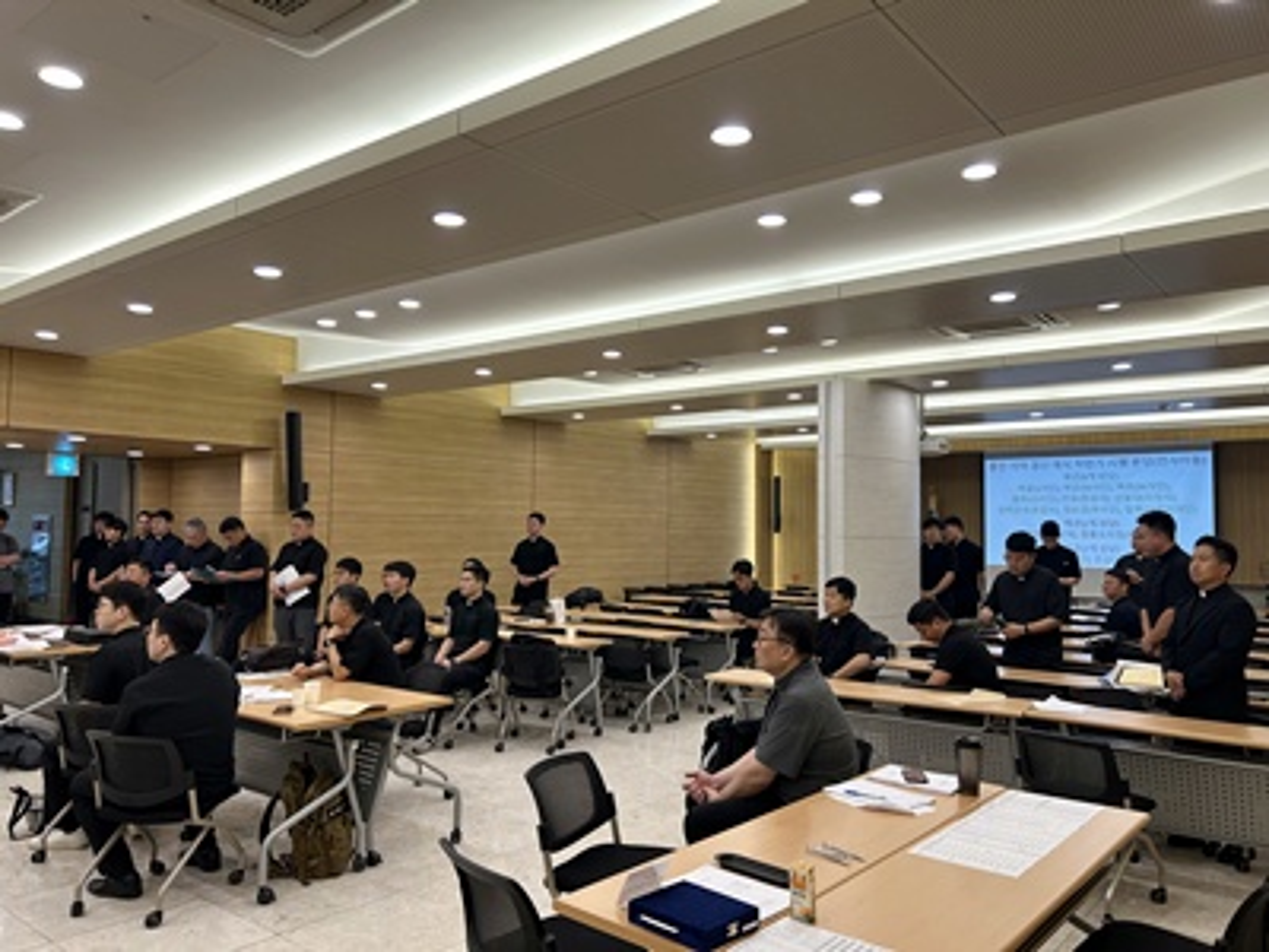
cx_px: 634
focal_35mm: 26
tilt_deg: +2.2
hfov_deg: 67.3
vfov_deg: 53.1
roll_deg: -0.9
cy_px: 476
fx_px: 953
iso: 64
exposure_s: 1/120
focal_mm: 5.7
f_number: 1.5
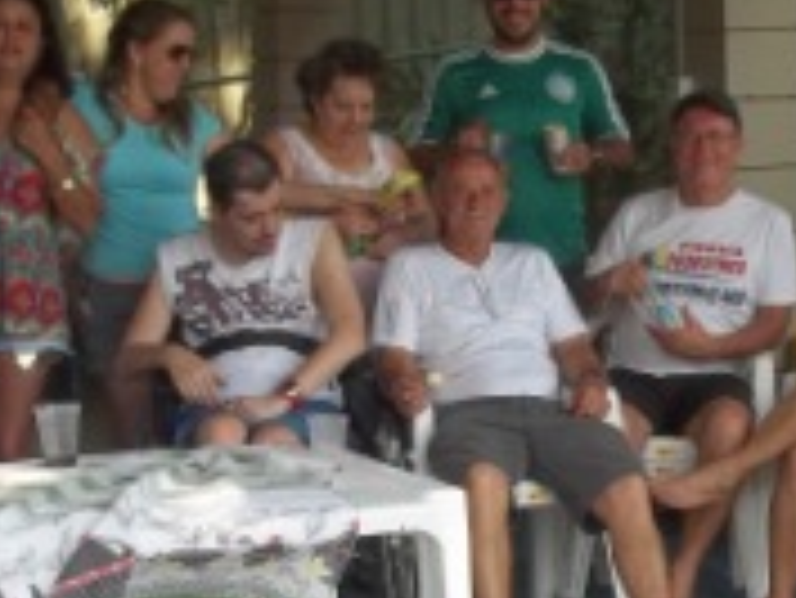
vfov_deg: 16.2
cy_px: 351
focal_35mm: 91
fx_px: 2094
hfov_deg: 21.5
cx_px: 495
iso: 64
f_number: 3.1
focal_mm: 6.5
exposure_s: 1/160
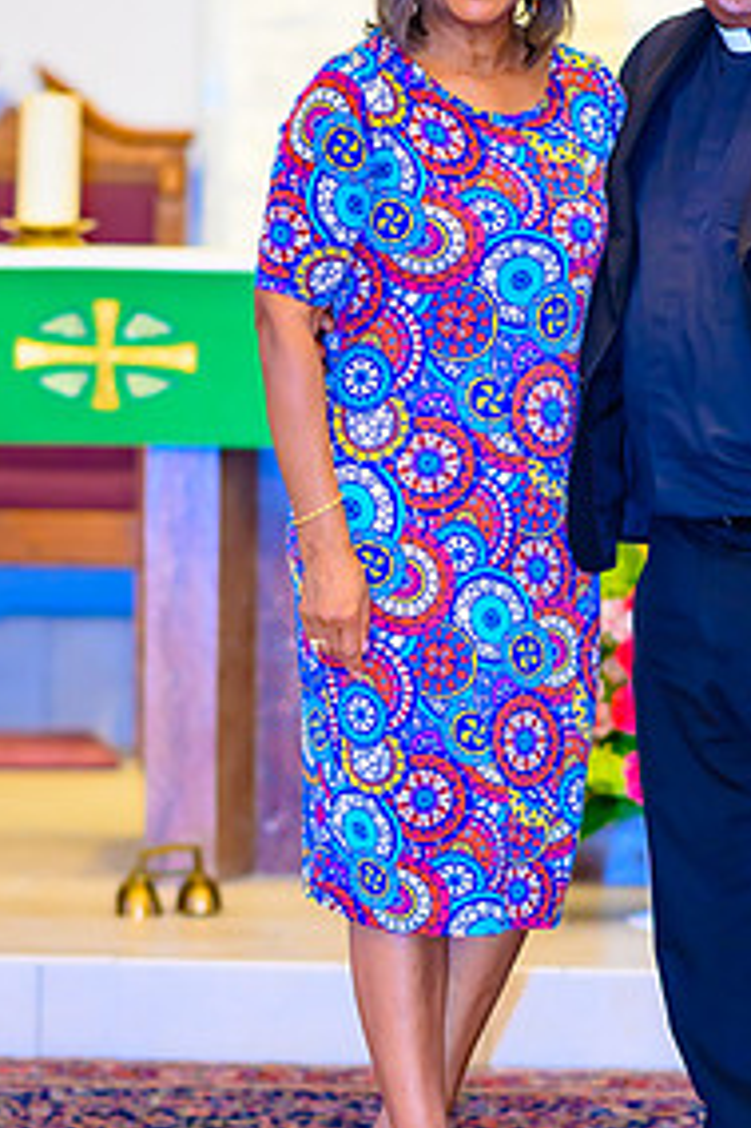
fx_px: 7801
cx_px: 552
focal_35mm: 249
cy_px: 429
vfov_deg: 8.3
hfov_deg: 5.5
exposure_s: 1/80
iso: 560
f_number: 2
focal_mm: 105
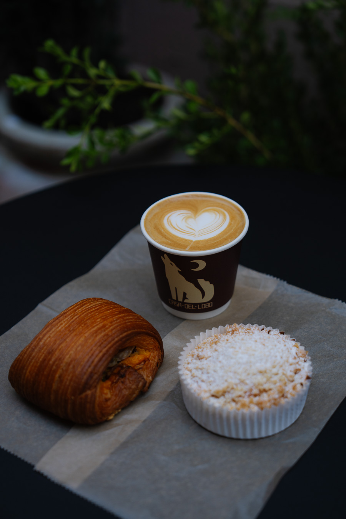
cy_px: 260
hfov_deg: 20.6
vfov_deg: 30.5
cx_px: 173
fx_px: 951
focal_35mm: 66
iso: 100
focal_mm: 66
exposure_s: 1/320
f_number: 2.8
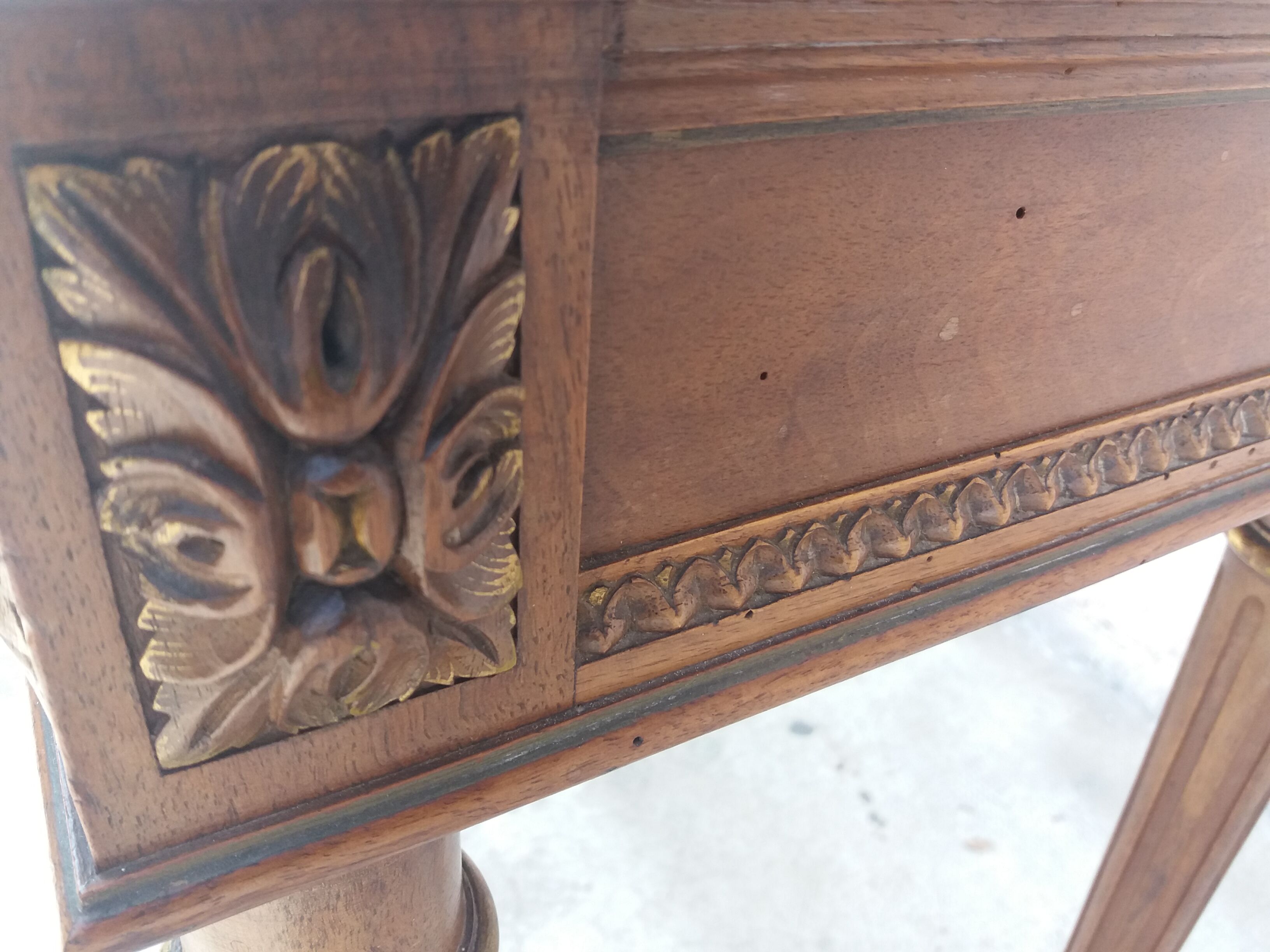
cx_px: 635
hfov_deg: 63.4
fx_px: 1027
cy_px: 476
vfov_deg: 49.7
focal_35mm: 28
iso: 100
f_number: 1.9
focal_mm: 3.7
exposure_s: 1/100
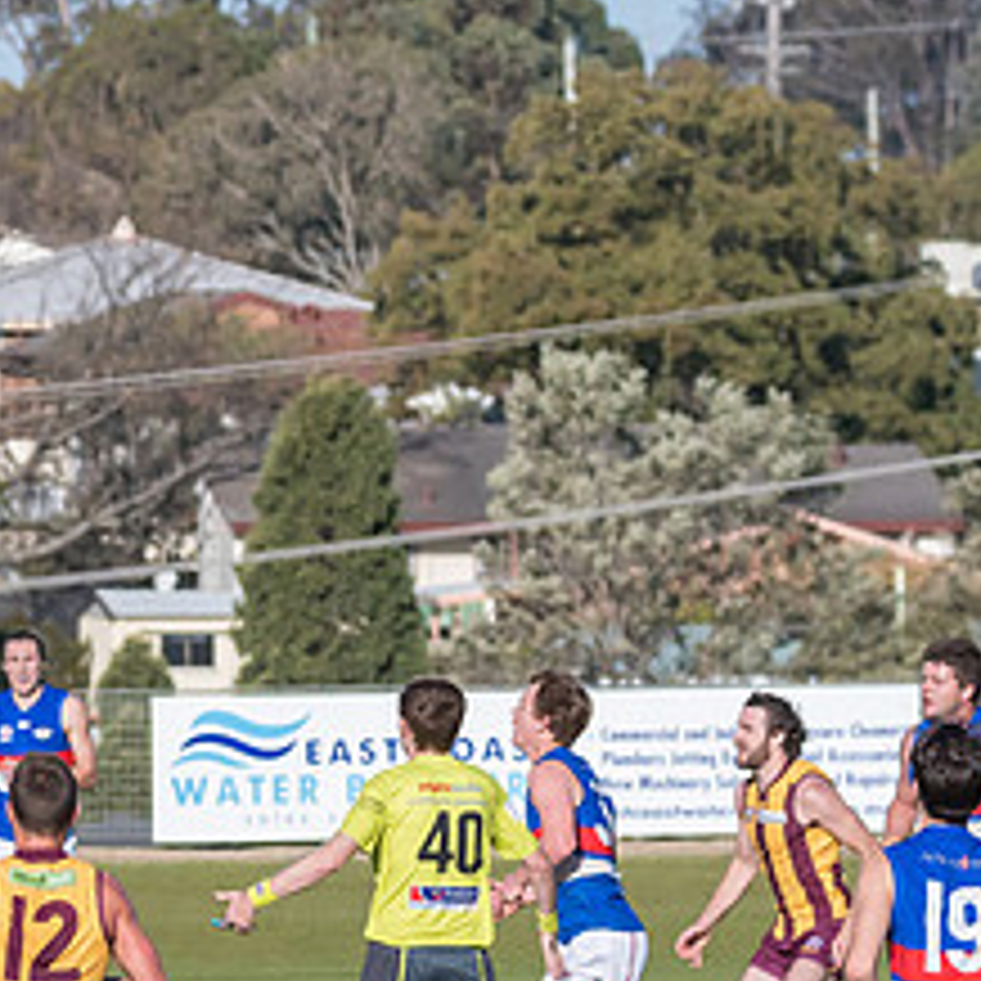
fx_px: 23502
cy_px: 733
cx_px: -377
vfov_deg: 2.4
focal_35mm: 733
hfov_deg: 2.4
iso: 800
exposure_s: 1/5000
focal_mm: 200
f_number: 8
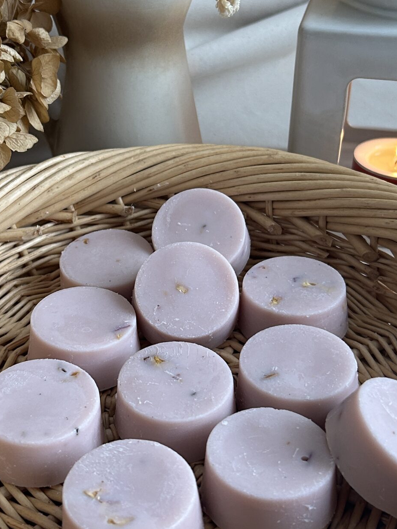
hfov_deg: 27.0
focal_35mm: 54
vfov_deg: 35.5
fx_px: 826
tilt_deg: -34.0
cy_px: 247
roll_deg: +0.9
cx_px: 161
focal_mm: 5.7
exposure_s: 1/103
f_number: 1.5
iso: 125
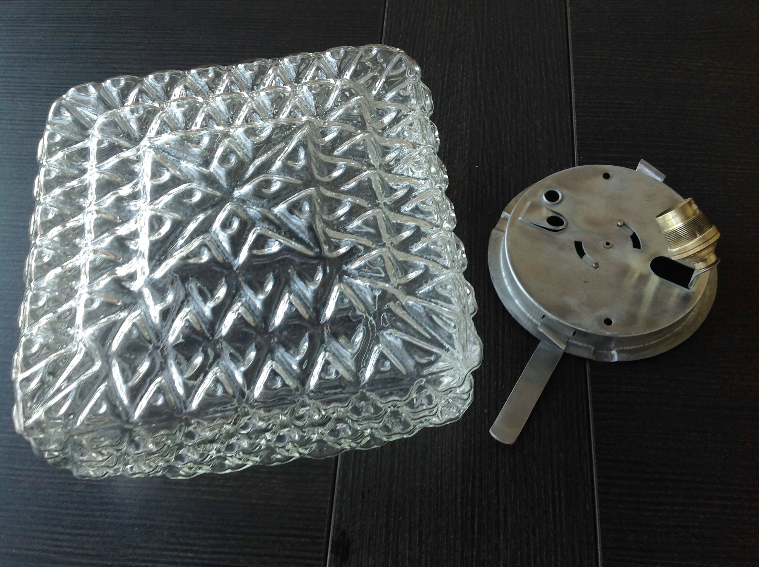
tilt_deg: -62.0
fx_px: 766
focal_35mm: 35
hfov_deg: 52.7
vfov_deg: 40.6
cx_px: 380
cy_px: 284
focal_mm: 4.28
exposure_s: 1/24
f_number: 2.4
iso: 50
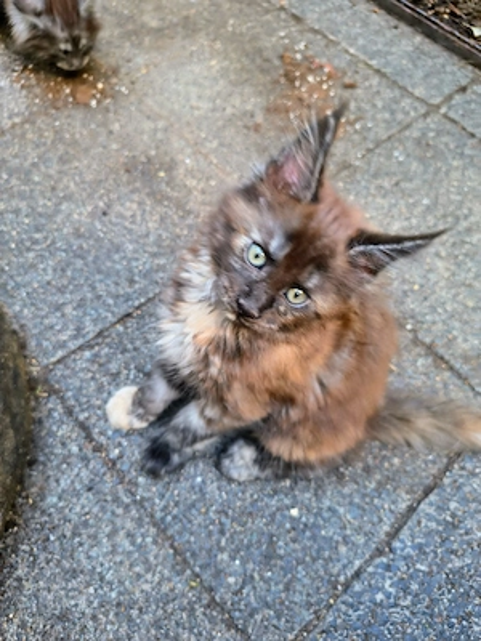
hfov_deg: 56.8
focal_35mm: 24
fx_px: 445
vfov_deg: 71.6
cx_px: 240
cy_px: 320
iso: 438
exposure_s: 1/50.3
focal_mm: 5.56
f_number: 1.8
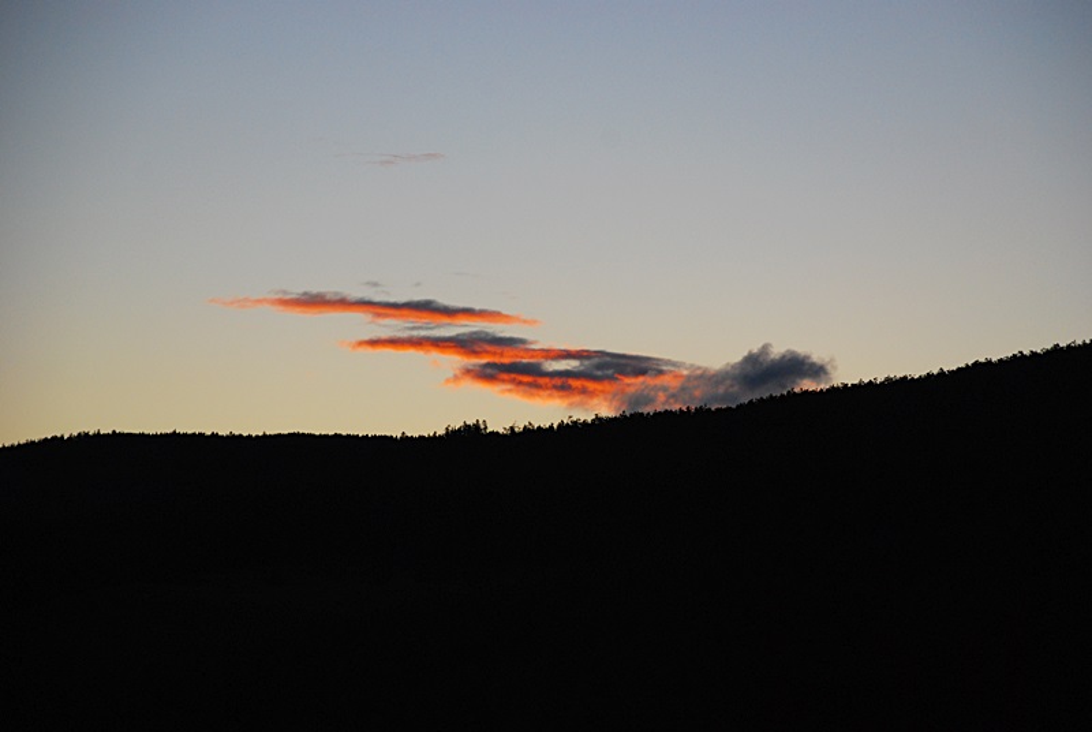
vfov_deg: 8.7
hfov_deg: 13.0
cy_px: 366
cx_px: 546
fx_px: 4784
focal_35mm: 158
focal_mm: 105
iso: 400
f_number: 5.6
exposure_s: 1/500
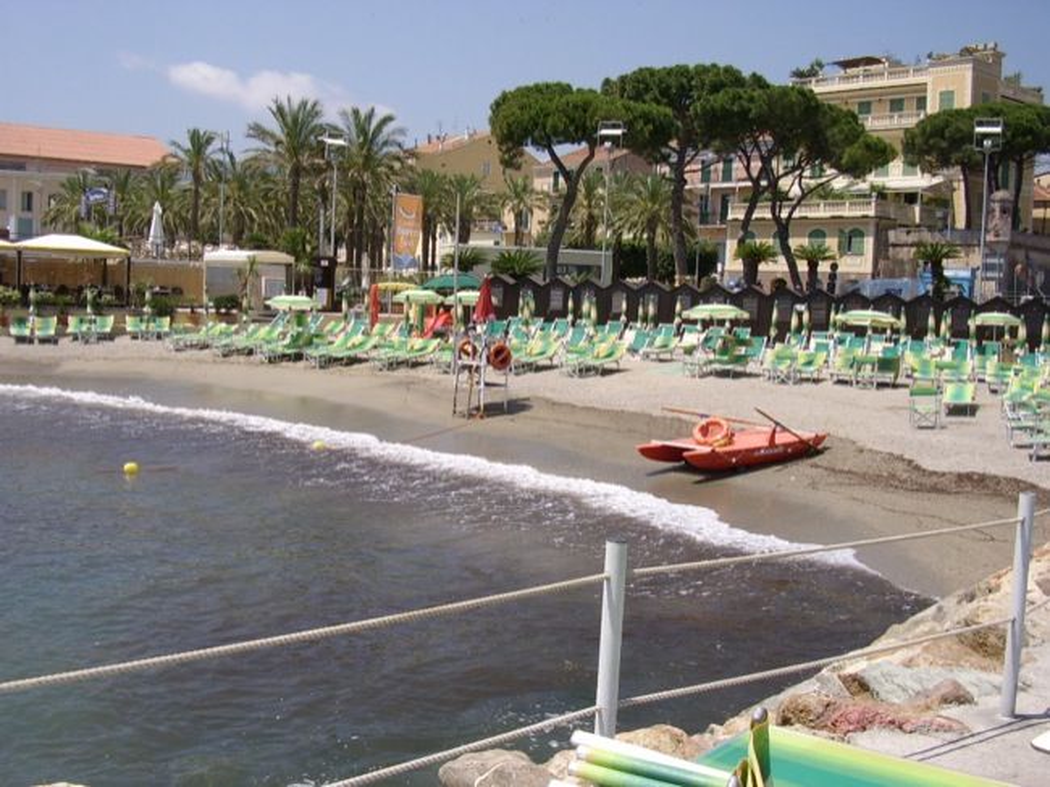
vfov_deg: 46.8
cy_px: 394
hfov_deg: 60.0
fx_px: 910
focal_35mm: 30
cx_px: 525
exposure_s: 1/841
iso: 71
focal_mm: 5.8
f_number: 4.1
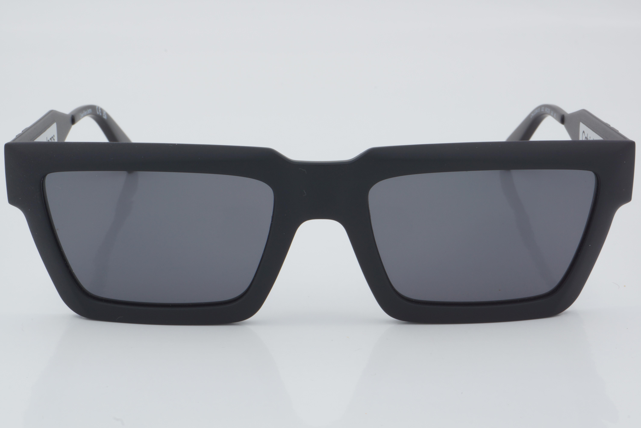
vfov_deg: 16.6
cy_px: 214
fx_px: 1469
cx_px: 320
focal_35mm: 82
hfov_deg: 24.6
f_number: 32
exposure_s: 1/4
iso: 100
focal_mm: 55
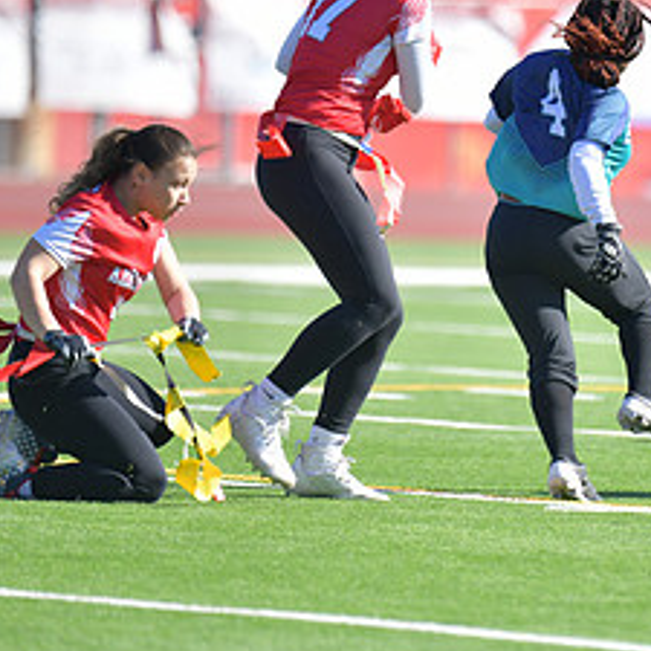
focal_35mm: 658
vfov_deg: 2.7
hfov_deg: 2.7
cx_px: 625
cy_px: 140
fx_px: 14000
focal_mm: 300
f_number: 2.8
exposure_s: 1/4000
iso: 400
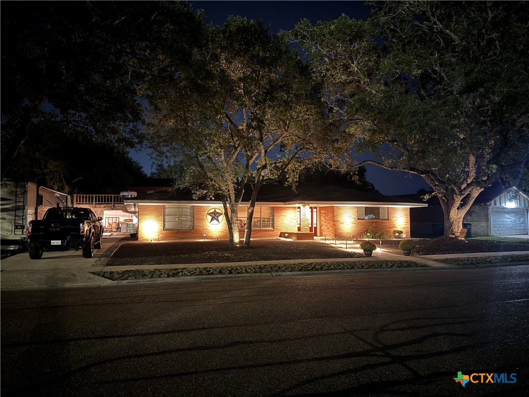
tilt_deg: +3.0
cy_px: 198
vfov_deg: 56.8
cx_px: 264
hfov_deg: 71.6
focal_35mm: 24
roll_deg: -0.1
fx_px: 367
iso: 1000
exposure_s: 1/5
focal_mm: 6.76
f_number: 1.78
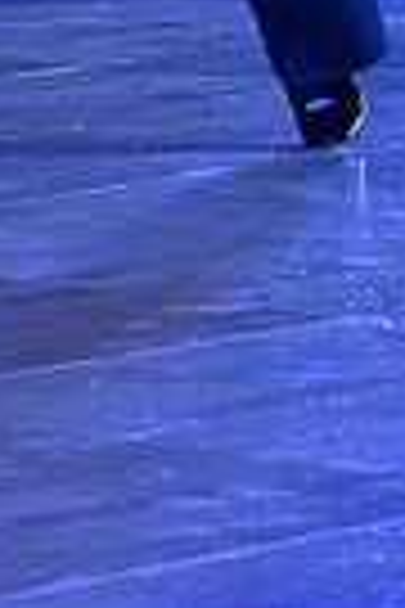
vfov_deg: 3.5
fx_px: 9753
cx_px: -47
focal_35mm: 578
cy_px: -689
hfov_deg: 2.4
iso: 1600
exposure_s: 1/200
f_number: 4
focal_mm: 135
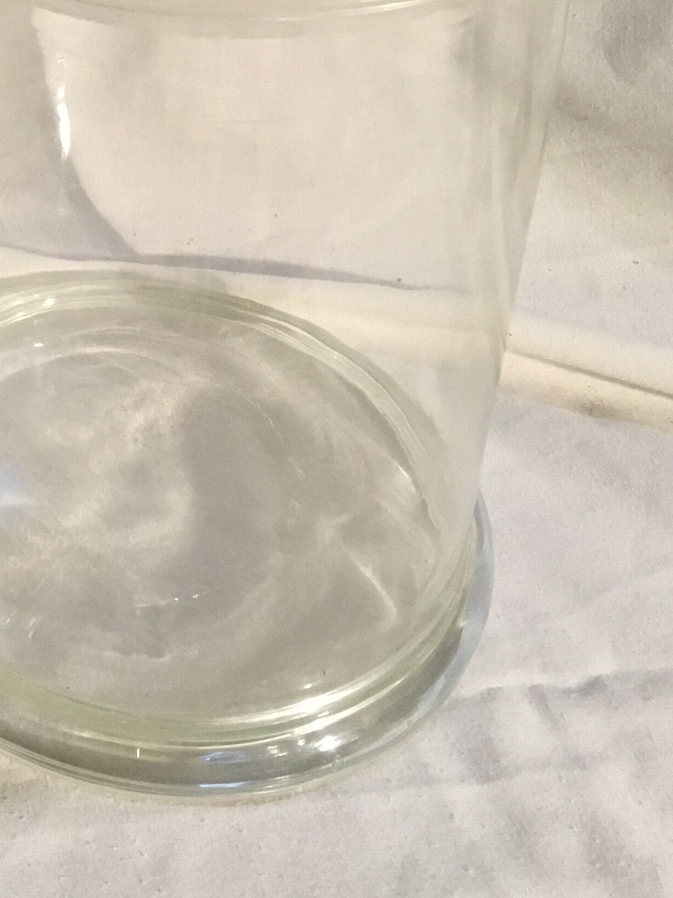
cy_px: -30
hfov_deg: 19.7
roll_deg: -0.8
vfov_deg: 25.8
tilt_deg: -33.5
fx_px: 1841
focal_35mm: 71
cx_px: -90
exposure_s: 1/33
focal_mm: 4.15
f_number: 2.2
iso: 160
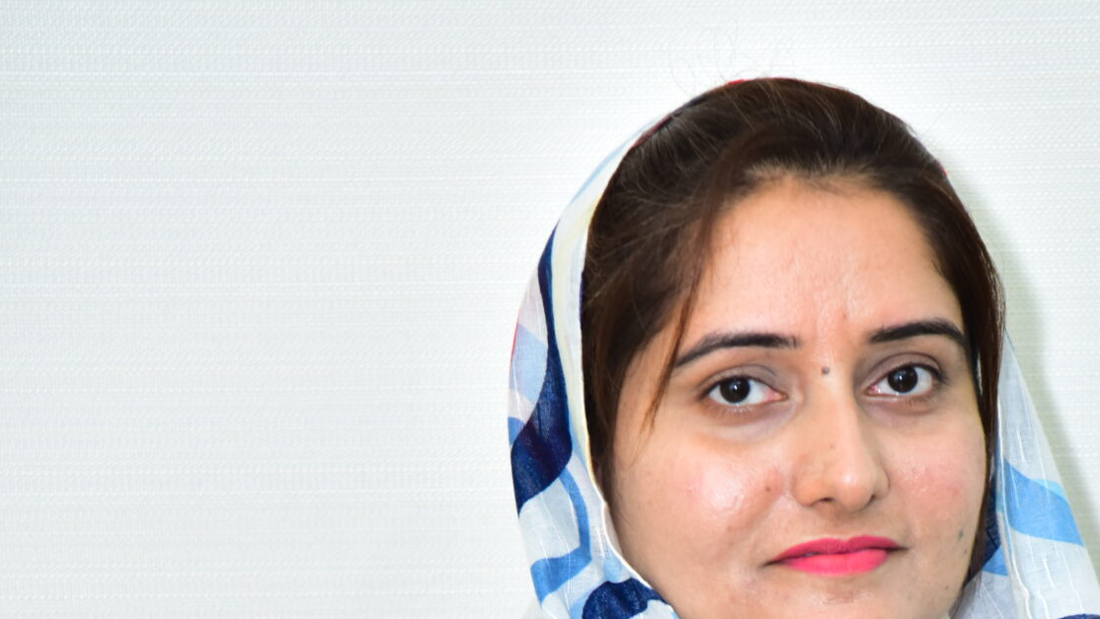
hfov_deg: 7.5
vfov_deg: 4.2
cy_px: 1048
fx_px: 8431
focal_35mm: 289
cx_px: 834
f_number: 4
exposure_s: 1/125
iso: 1000
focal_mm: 120
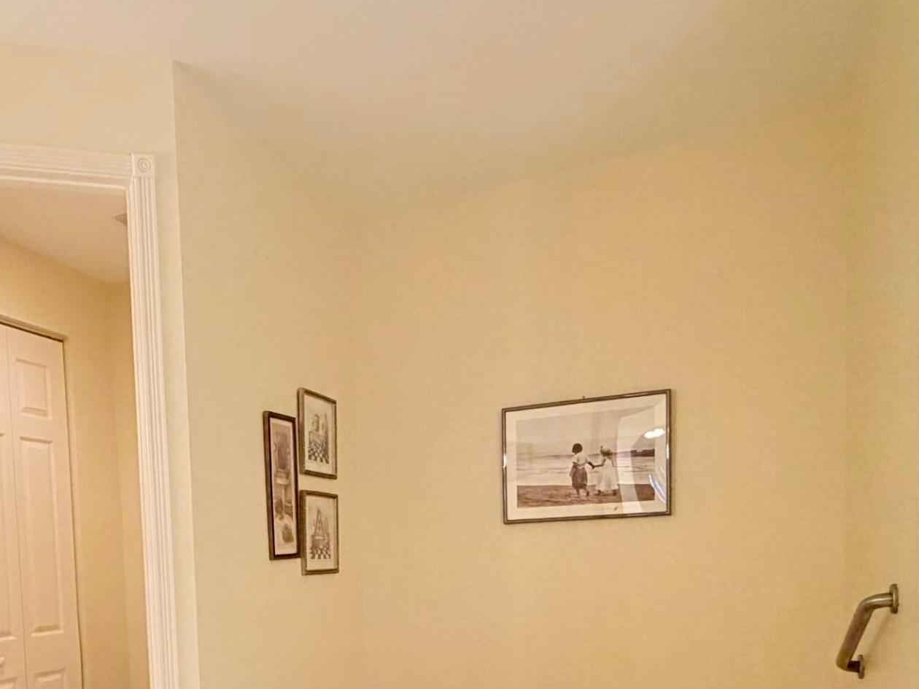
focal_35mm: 32
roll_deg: +2.4
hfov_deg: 54.8
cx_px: 257
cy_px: 623
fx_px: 850
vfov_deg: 40.7
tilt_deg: -4.3
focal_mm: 2.22
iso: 250
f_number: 2.2
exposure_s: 1/60
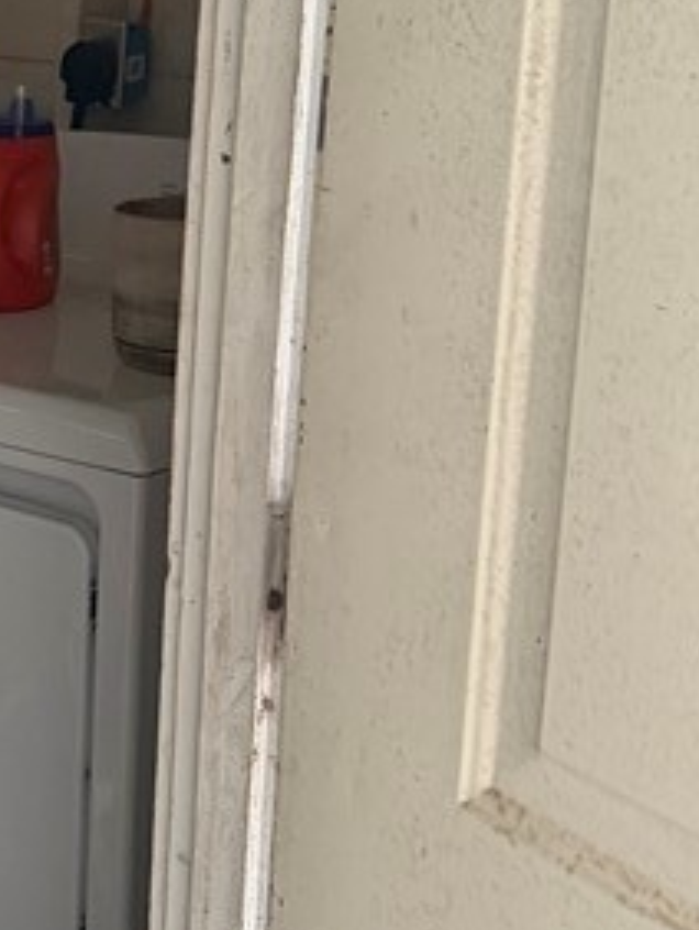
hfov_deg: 15.5
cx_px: -402
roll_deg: -1.5
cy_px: 241
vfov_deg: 22.3
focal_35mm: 87
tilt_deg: -10.4
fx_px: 2339
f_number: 1.78
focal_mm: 6.76
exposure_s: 1/60
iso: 400
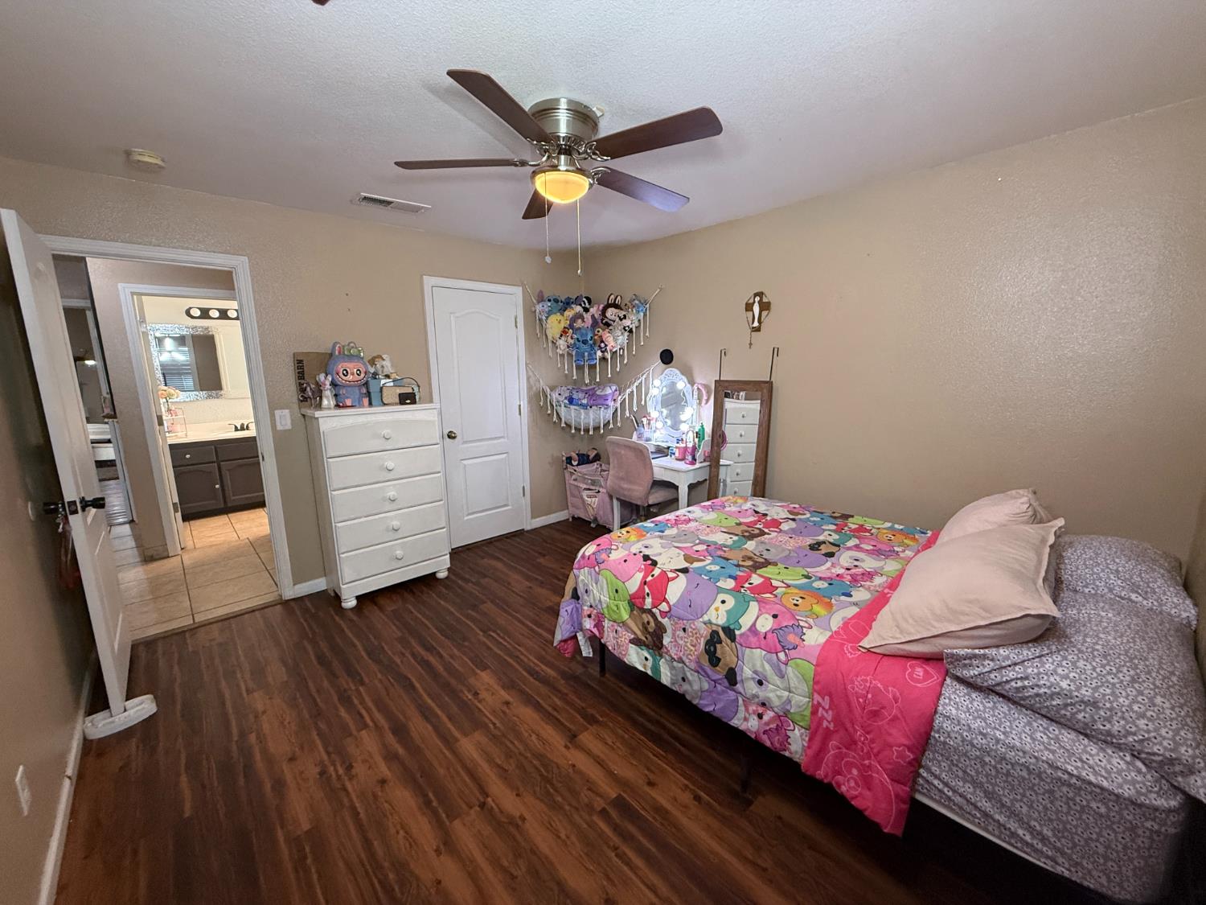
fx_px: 488
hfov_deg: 102.1
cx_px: 603
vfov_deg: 85.7
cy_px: 452
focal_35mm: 14
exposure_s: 1/67
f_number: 2.2
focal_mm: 2.22
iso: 320
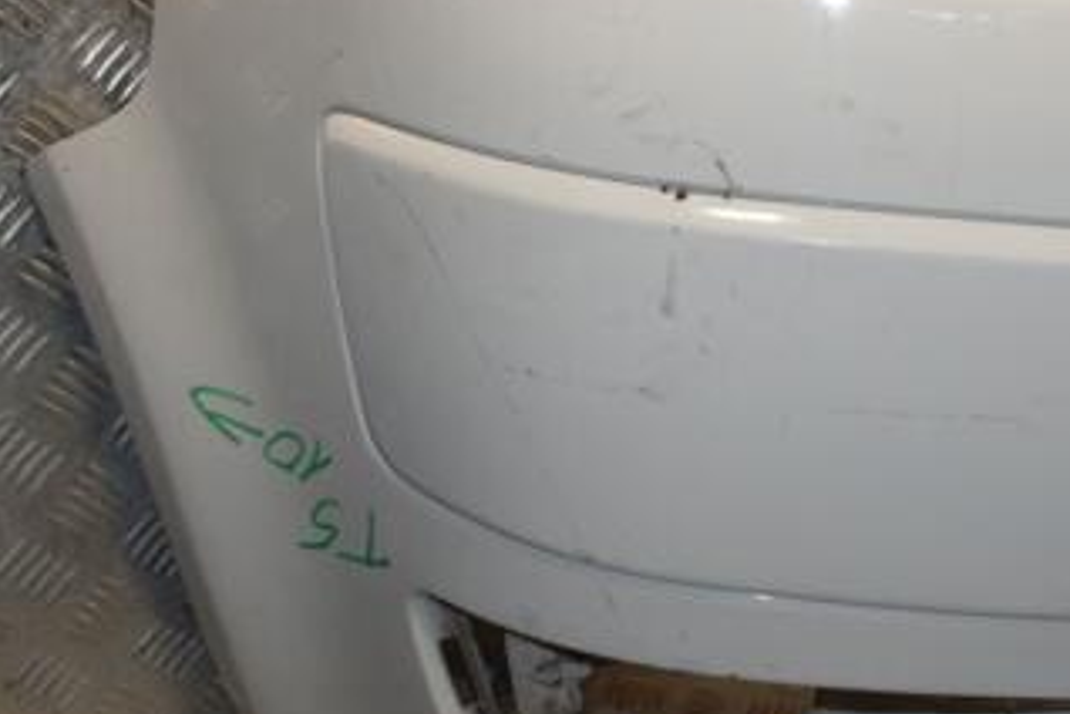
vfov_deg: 20.0
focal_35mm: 68
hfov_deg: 28.8
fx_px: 2021
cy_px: 414
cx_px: 895
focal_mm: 24
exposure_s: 1/200
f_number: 10
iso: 800
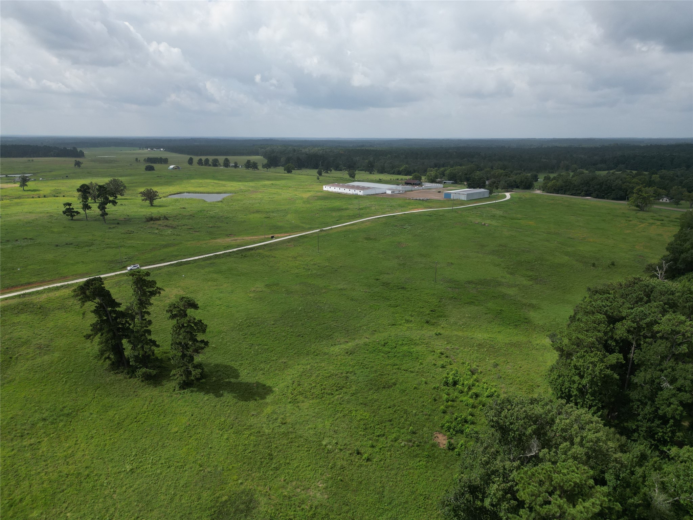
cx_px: 346
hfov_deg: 71.6
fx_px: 480
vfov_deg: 56.8
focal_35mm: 24
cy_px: 260
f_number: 1.7
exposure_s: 1/3200
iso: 120
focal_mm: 6.72
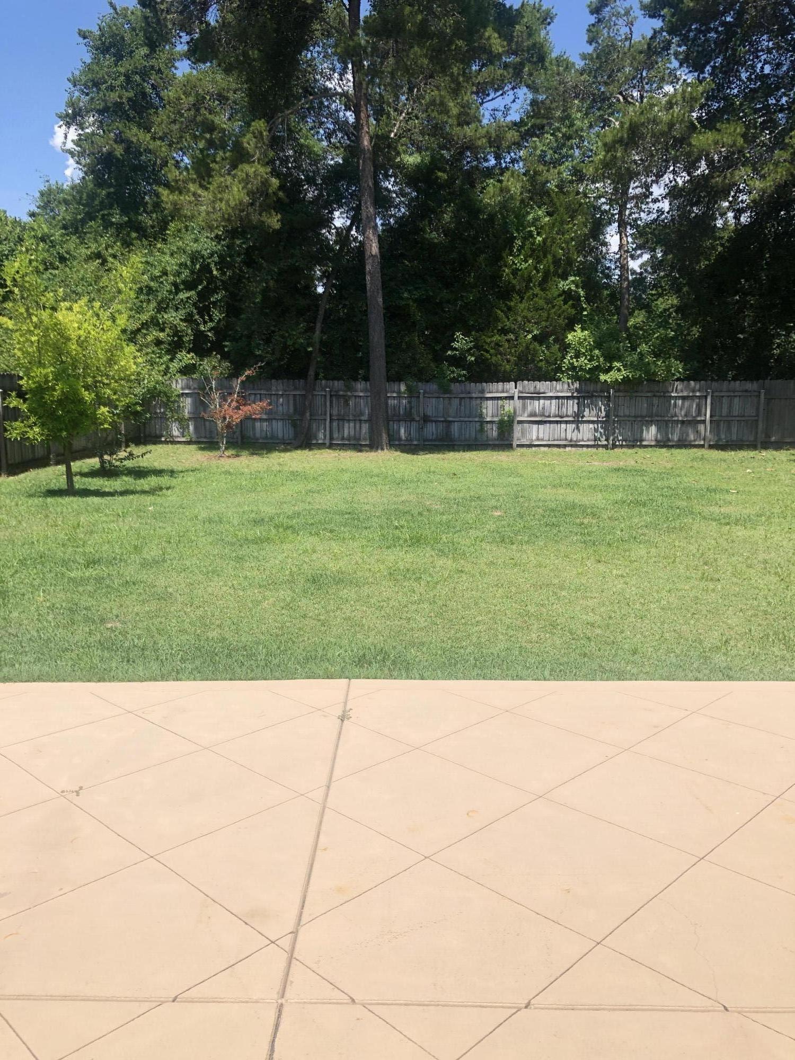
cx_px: 398
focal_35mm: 28
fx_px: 857
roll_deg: -0.9
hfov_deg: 49.7
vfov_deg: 63.4
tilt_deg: -10.0
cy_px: 530
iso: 20
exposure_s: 1/2525
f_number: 1.8
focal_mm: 4
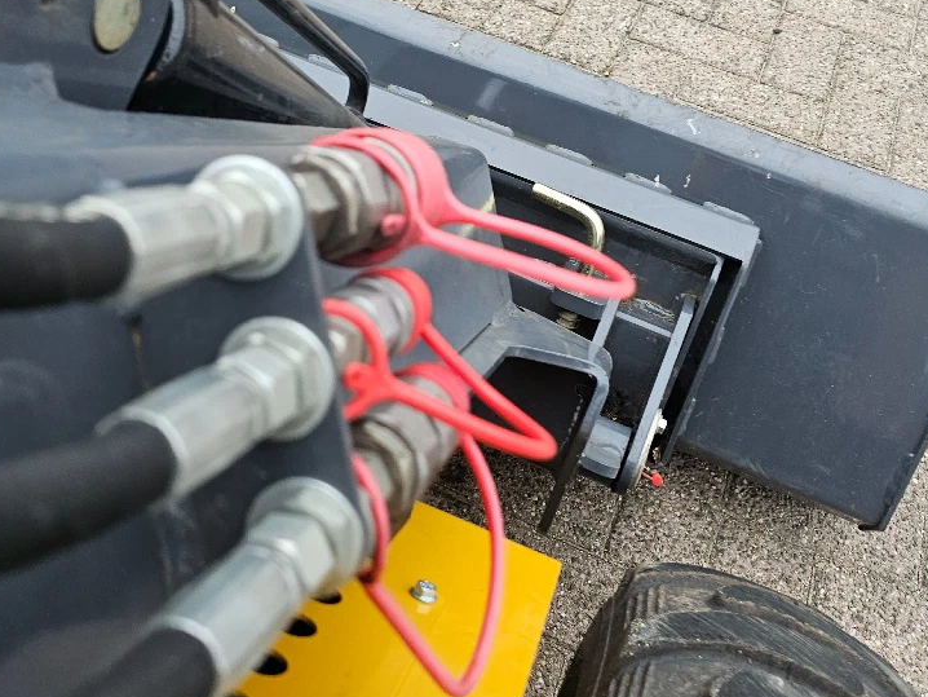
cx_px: 483
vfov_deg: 34.7
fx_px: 1100
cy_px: 209
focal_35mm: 41
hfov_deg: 45.7
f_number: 1.7
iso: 64
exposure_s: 1/129
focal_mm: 6.3
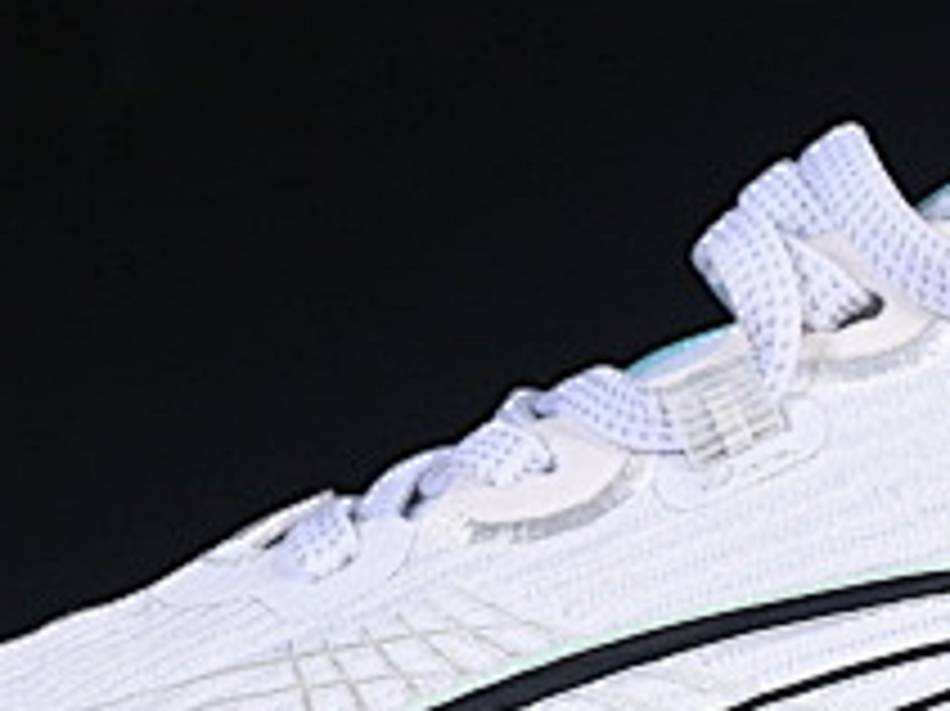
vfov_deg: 4.0
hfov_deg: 5.4
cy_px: 486
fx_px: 10121
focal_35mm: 369
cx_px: 941
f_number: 8
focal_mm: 50
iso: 160
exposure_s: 1/80
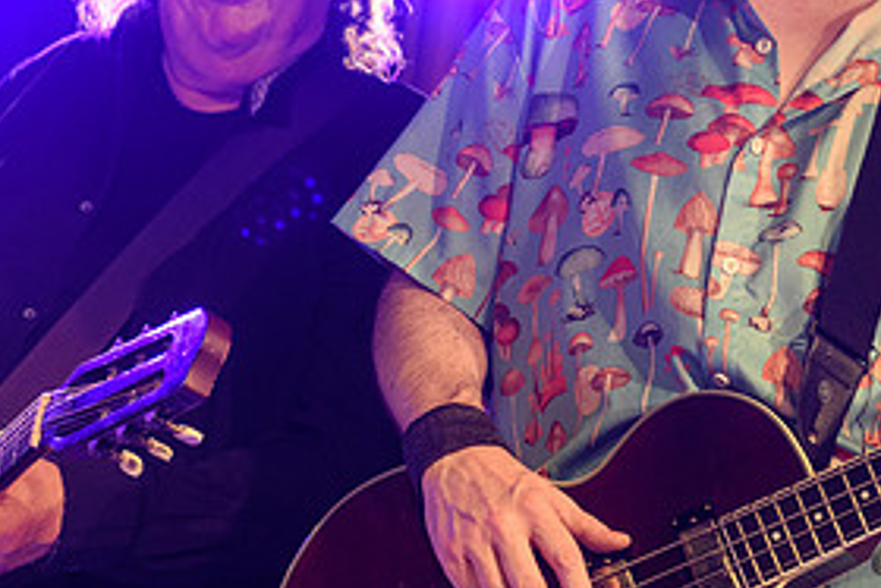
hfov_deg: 14.1
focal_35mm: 145
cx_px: 384
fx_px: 3550
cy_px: 74
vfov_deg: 9.4
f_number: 3.2
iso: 2500
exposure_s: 1/100
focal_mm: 70
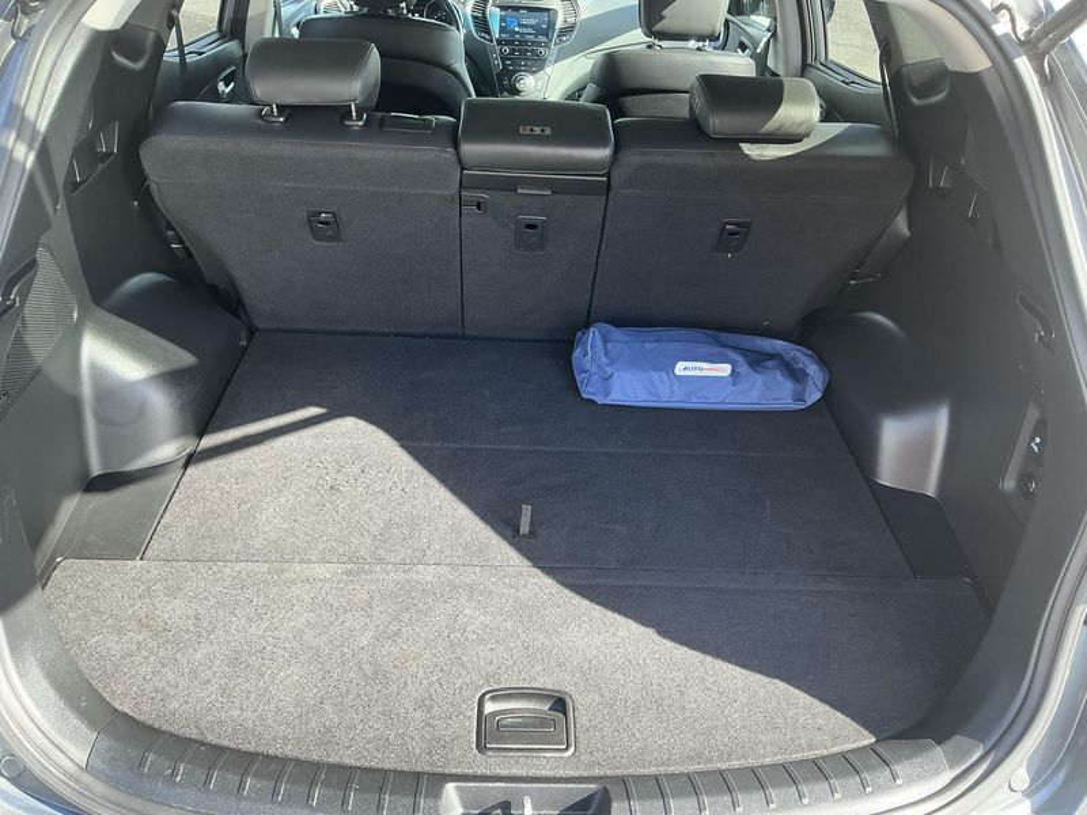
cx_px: 544
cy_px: 408
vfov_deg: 49.7
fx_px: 879
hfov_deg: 63.4
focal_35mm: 28
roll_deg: -4.6
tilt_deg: -32.5
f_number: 1.8
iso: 32
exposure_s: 1/122
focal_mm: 3
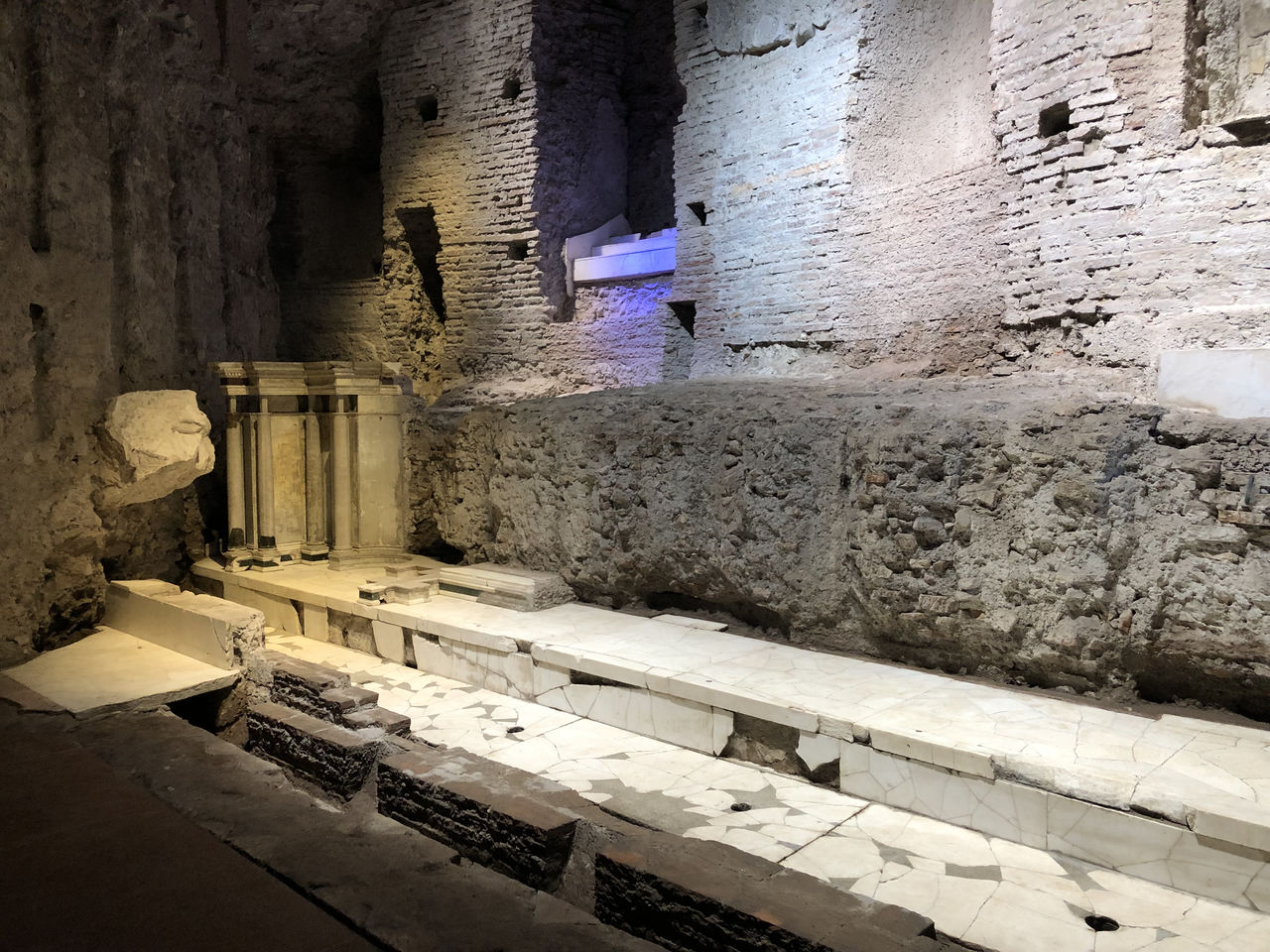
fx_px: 1027
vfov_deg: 49.7
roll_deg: +1.0
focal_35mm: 28
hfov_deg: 63.4
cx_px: 635
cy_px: 476
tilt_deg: -4.1
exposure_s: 1/32
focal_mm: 4
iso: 40
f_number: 1.8
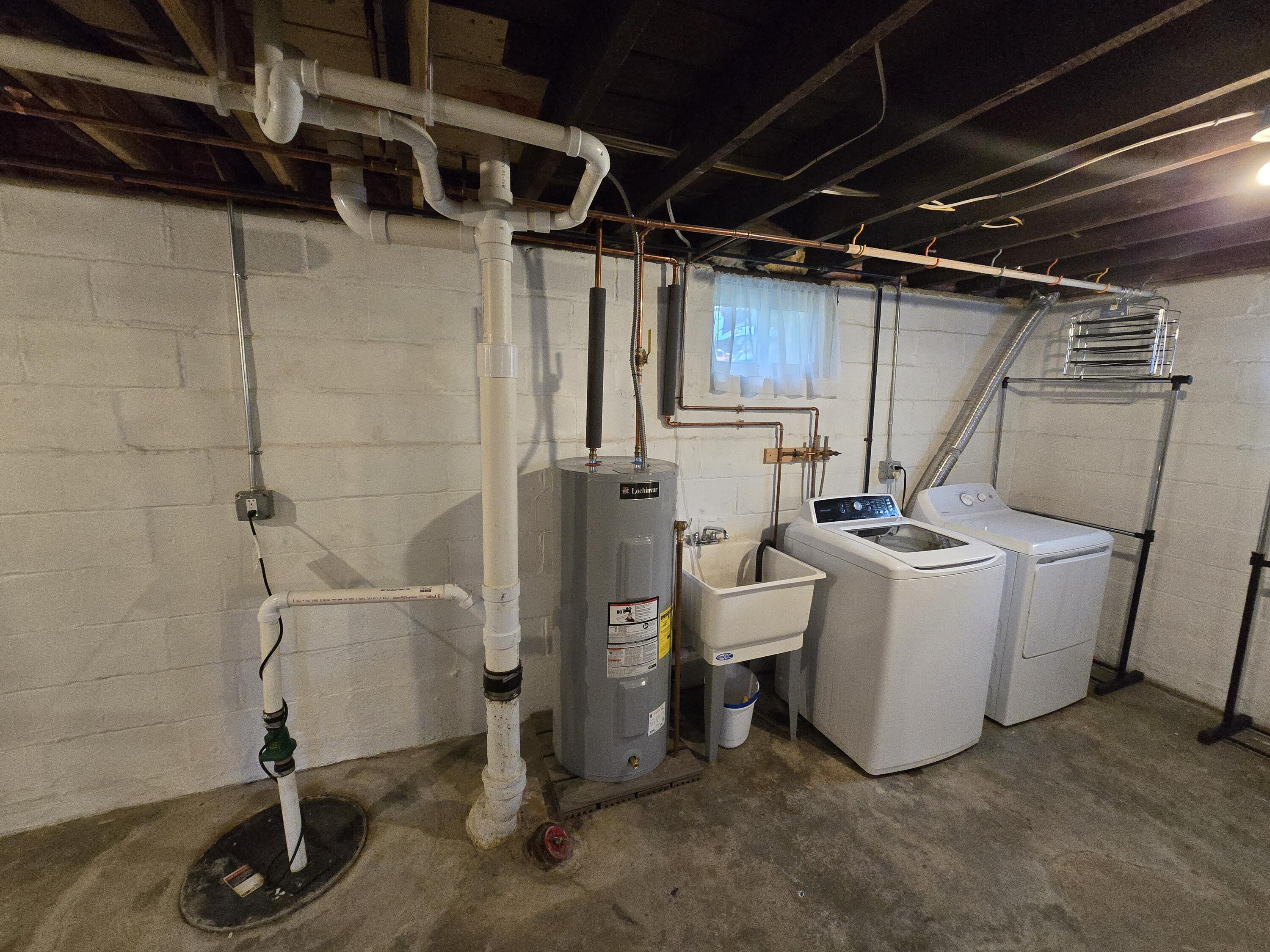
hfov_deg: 106.2
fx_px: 477
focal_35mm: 13
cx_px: 635
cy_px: 476
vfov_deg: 89.9
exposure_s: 1/60
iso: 1000
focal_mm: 2.2
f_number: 2.2
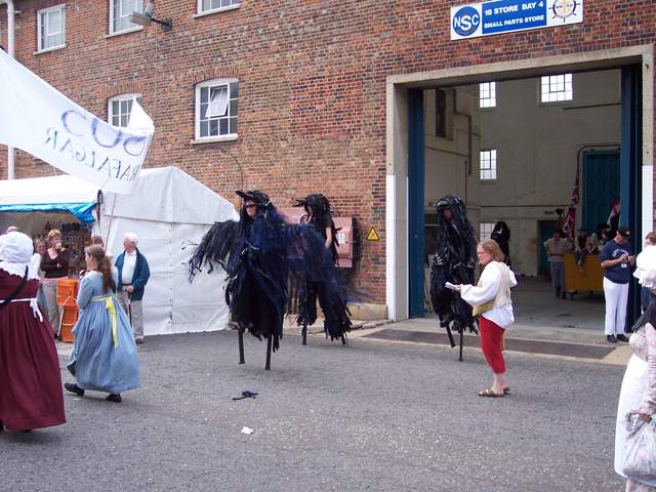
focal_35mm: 38
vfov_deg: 37.7
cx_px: 328
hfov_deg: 49.0
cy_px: 246
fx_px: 720
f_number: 2.8
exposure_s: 1/500
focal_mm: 8
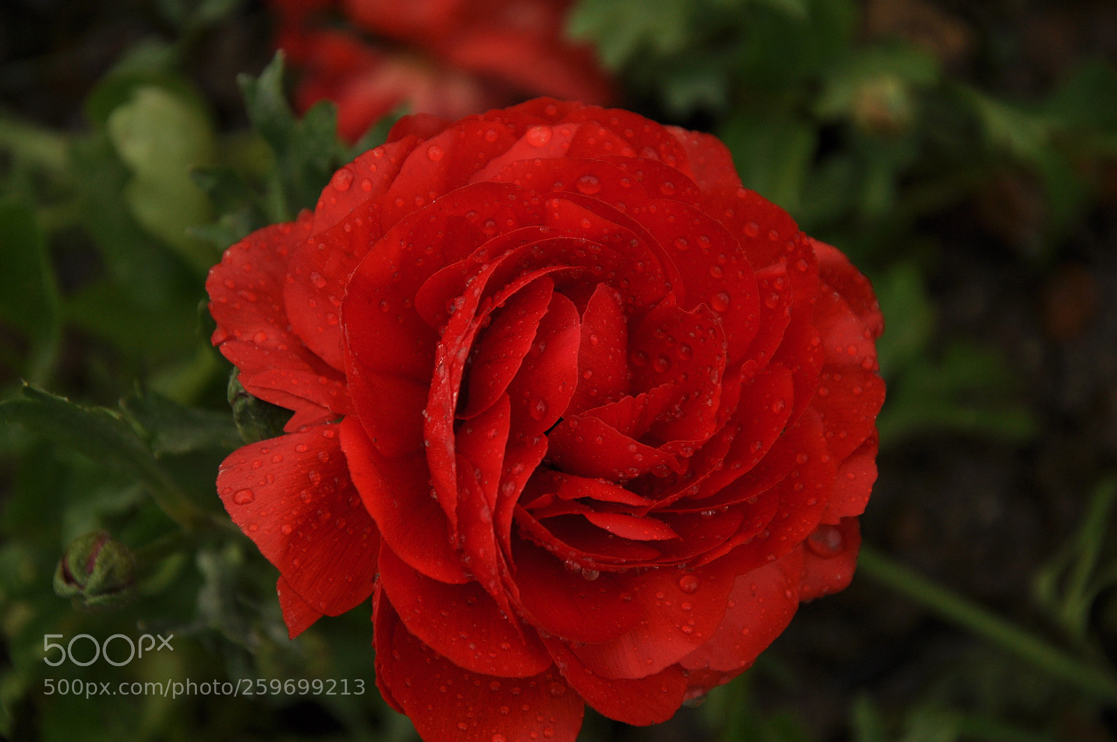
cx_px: 558
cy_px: 371
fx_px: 4881
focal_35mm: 158
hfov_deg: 13.1
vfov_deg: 8.7
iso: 250
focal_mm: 105
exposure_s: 1/640
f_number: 5.6
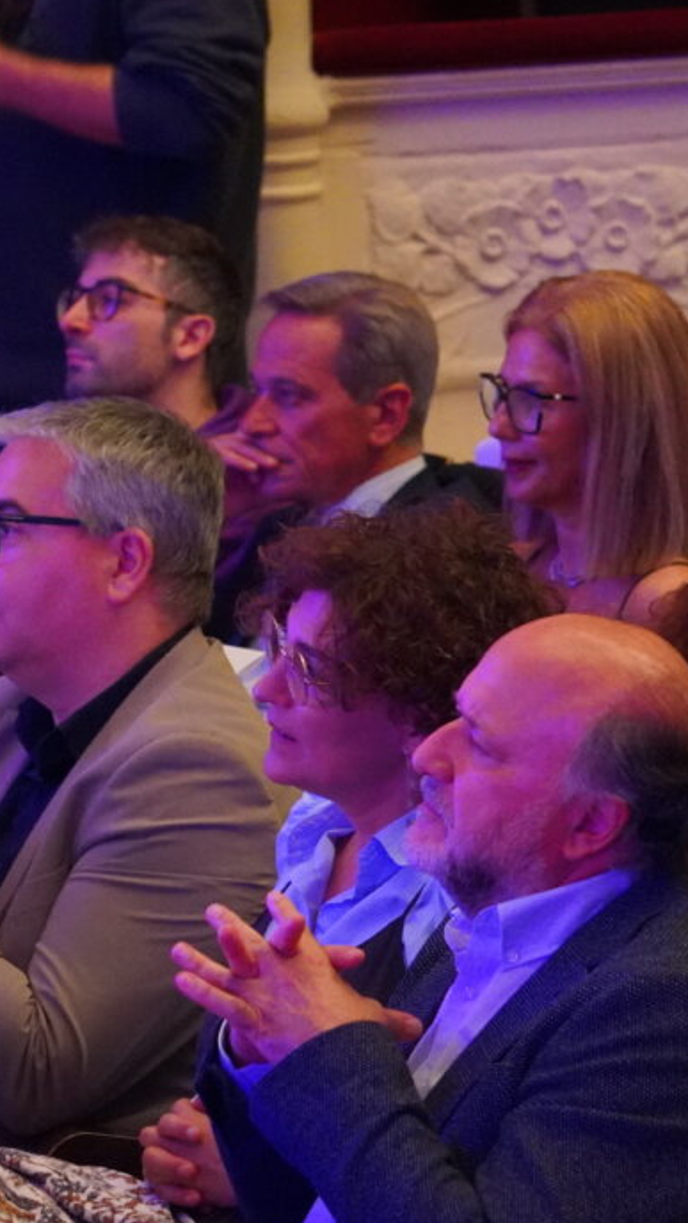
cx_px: 331
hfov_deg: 4.7
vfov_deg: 8.3
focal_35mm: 260
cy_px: 621
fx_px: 8431
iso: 6400
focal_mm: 89
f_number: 5
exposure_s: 1/13
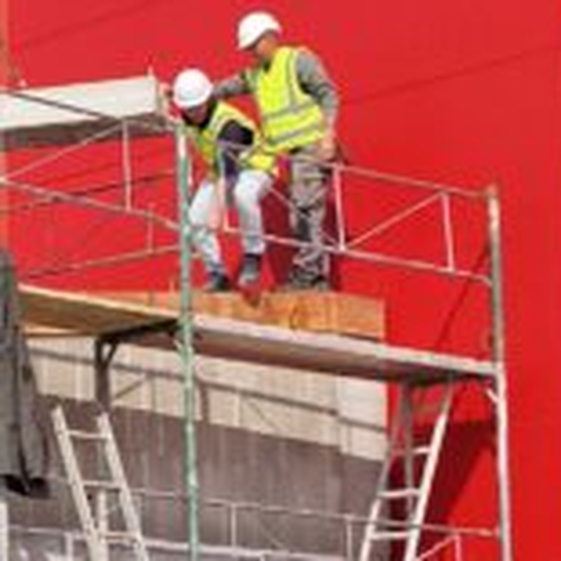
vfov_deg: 13.0
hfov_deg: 12.2
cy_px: 427
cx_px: -376
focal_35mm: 134
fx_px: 2457
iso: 50
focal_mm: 6.4
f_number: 1.8
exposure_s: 1/1740
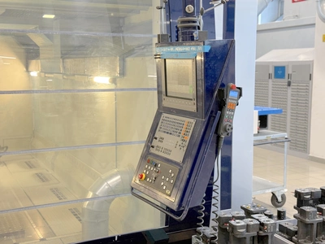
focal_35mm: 48
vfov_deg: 30.3
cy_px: 122
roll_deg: -0.6
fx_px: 451
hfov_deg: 39.7
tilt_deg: -6.4
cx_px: 162
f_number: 1.78
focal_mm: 6.76
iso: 100
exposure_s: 1/50
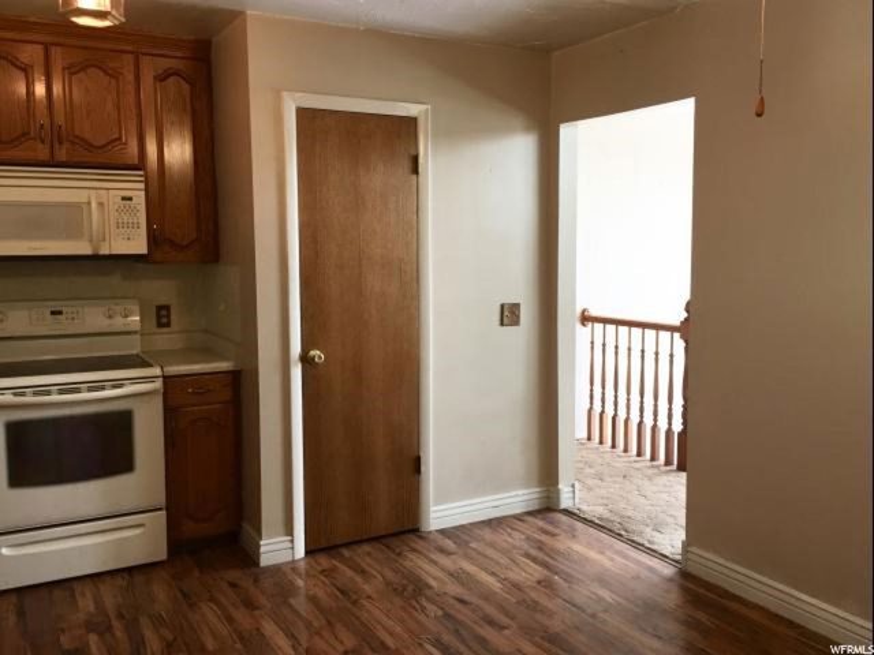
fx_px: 732
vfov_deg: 48.2
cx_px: 437
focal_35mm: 29
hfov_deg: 61.7
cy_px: 328
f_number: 2.2
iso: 50
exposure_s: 1/30
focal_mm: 4.15
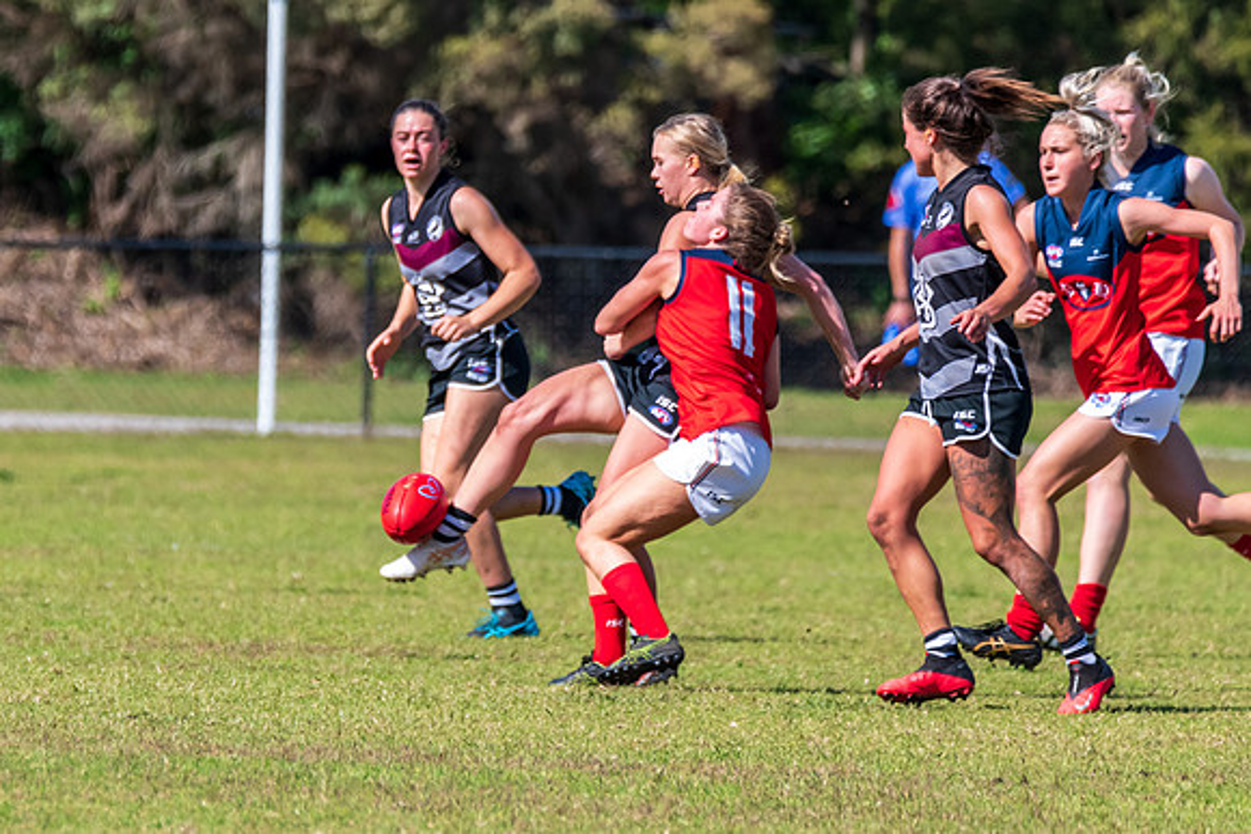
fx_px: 27268
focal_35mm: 785
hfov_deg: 2.6
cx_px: 185
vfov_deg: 1.8
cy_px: 497
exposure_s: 1/2000
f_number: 7.1
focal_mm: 460
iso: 800
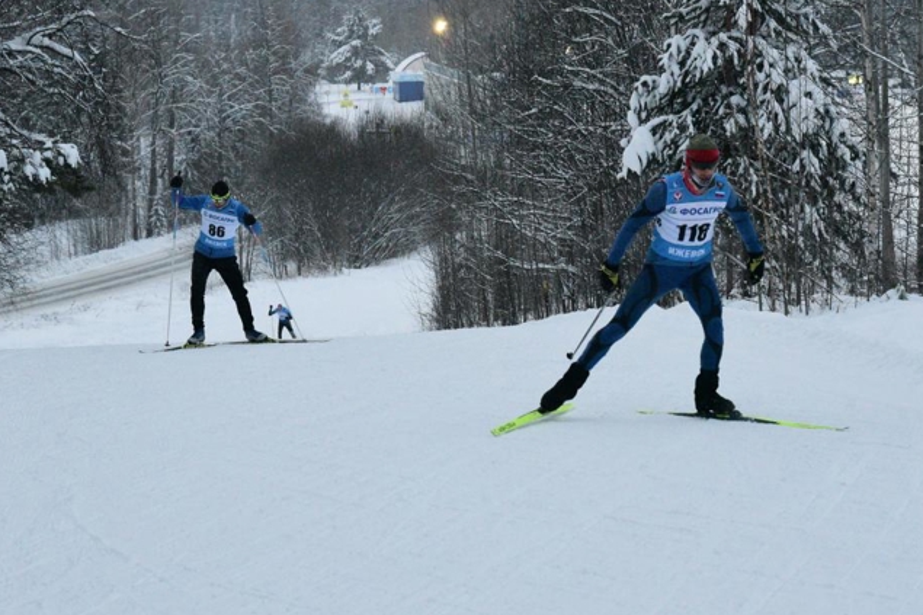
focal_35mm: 97
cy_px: 281
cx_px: 456
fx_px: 2486
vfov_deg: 14.1
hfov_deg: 21.0
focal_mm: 82
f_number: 7.1
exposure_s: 1/800
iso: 12800
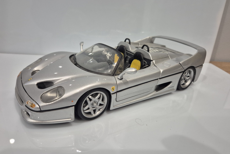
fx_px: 160
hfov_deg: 71.5
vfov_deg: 51.2
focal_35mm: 25
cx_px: 112
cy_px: 71
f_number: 1.8
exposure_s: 1/100
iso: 500
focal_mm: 5.4
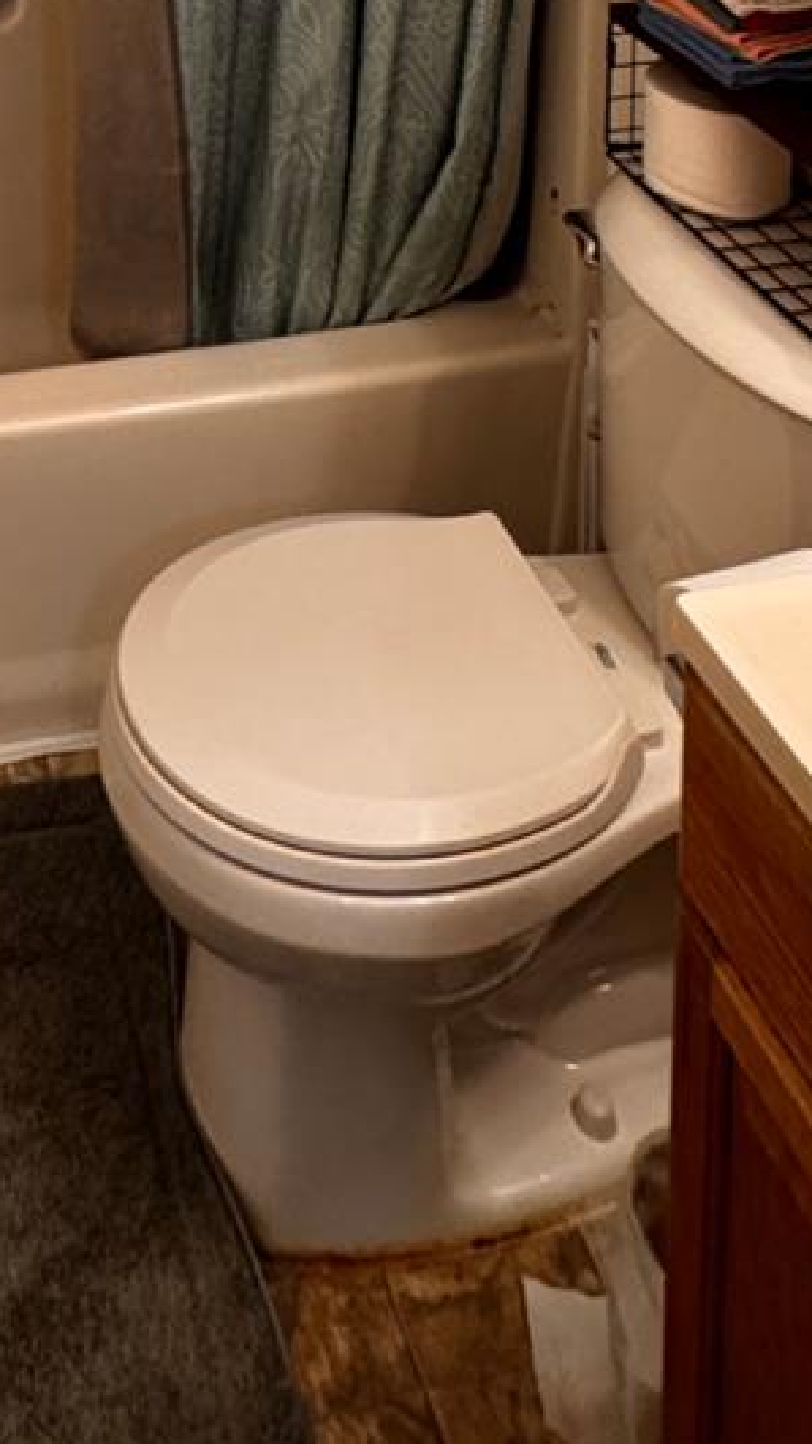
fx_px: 1647
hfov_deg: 26.4
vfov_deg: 33.6
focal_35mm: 43
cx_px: 26
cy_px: -459
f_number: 2.2
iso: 320
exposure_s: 1/120
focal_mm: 2.22
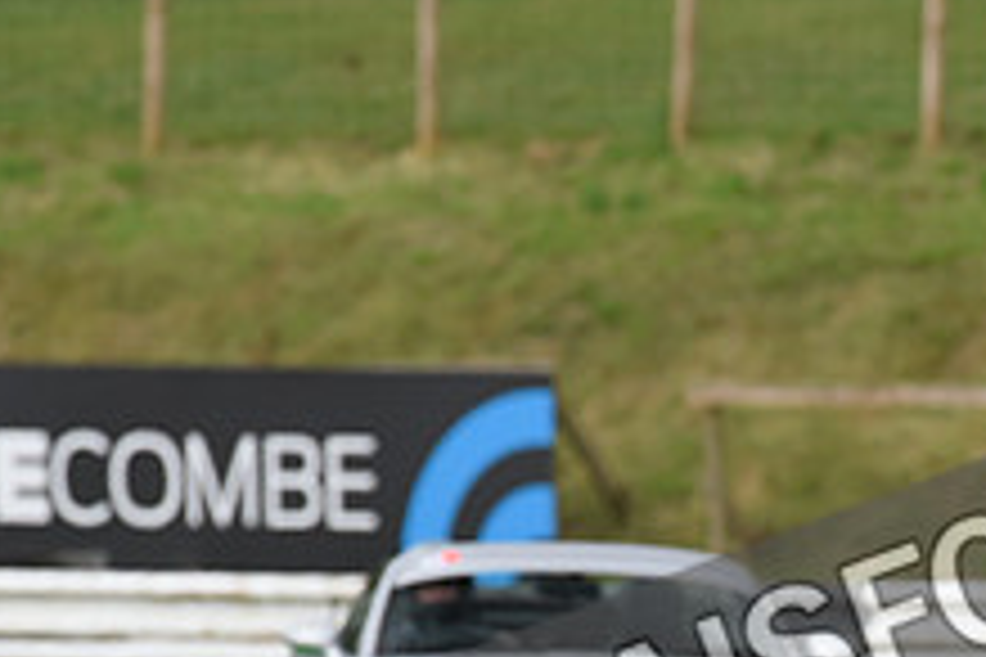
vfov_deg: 1.3
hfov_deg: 1.9
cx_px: 918
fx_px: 29057
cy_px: 740
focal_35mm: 1061
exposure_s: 1/1000
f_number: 6.3
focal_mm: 400
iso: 1600
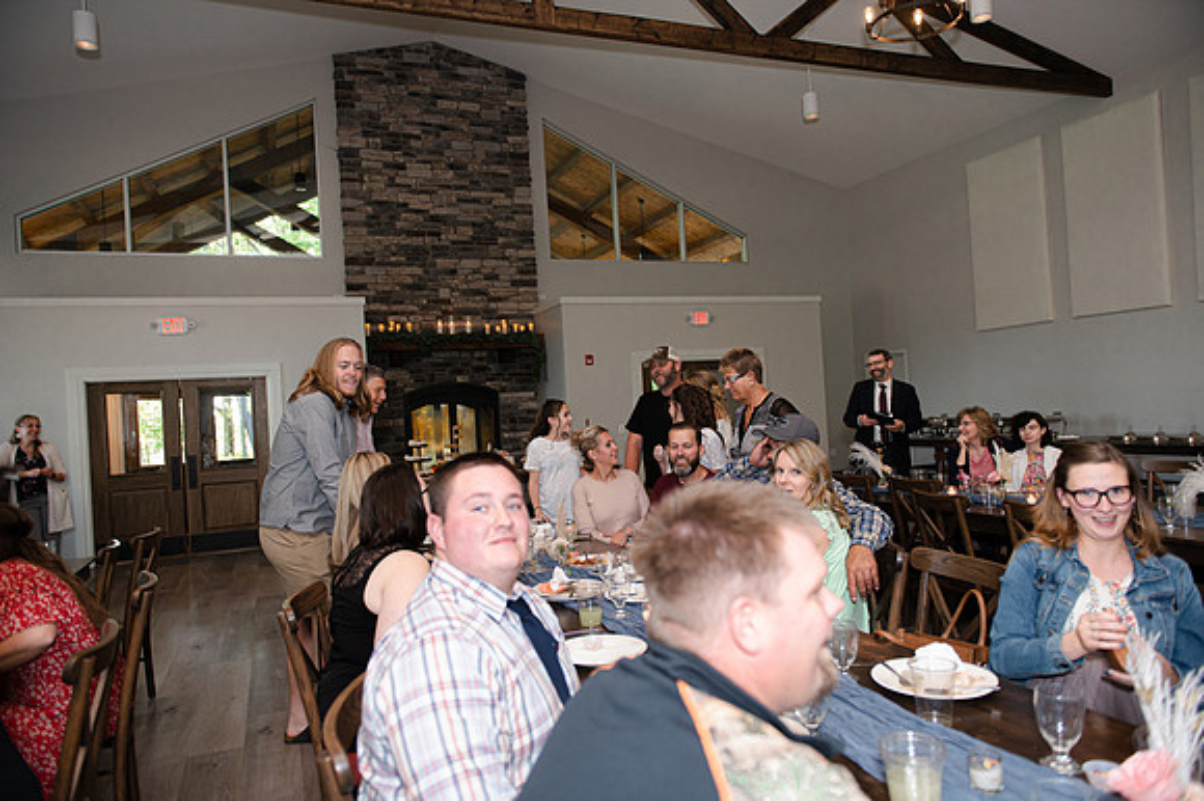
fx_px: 802
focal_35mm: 24
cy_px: 400
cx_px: 602
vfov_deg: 53.1
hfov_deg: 73.8
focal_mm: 24
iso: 1000
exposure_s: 1/160
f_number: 2.8
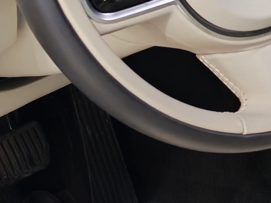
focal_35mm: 138
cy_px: 55
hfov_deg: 13.7
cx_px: 368
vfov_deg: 10.7
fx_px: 1081
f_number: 1.9
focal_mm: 6.12
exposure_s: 1/100
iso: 2000
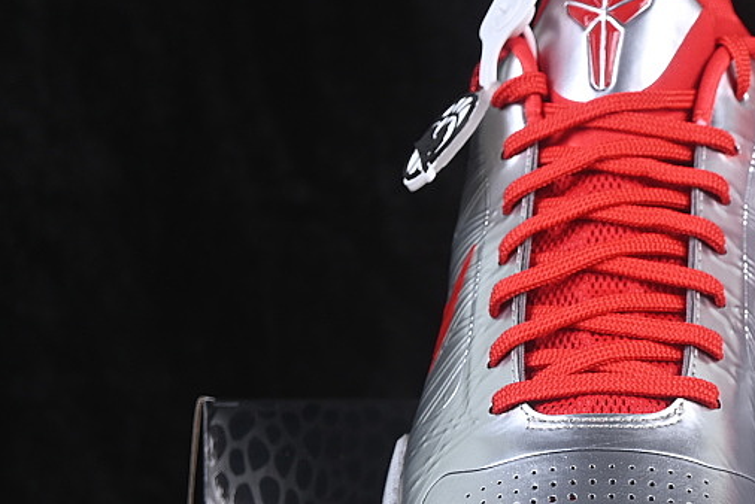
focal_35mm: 160
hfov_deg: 12.6
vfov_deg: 8.6
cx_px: 804
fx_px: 3357
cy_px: 420
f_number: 7.1
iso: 160
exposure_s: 1/80
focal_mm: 50
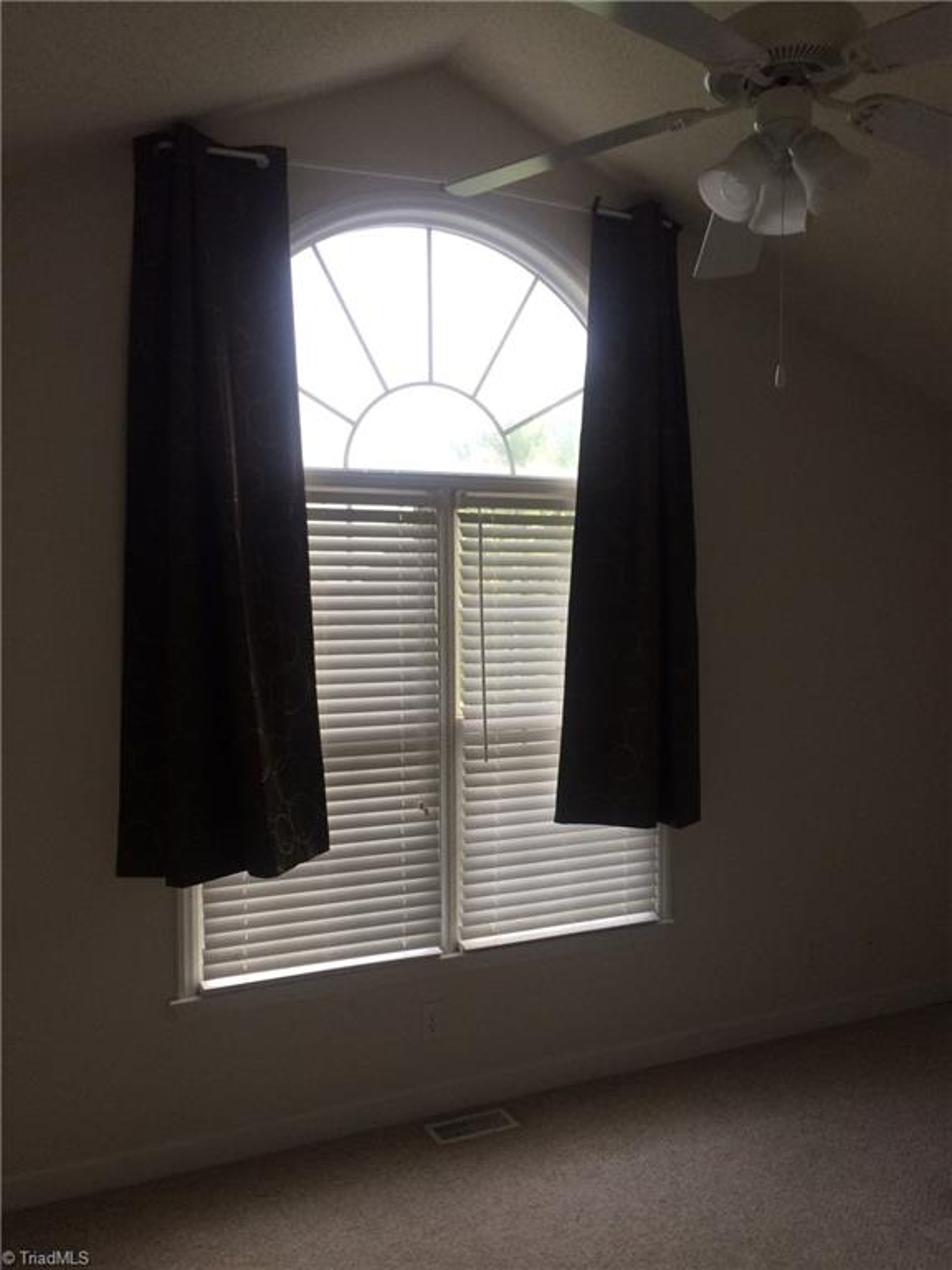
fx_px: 1063
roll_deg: +0.9
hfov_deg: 48.2
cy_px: 635
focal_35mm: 29
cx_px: 476
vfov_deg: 61.7
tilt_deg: -3.2
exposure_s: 1/30
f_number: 2.2
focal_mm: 4.15
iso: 32
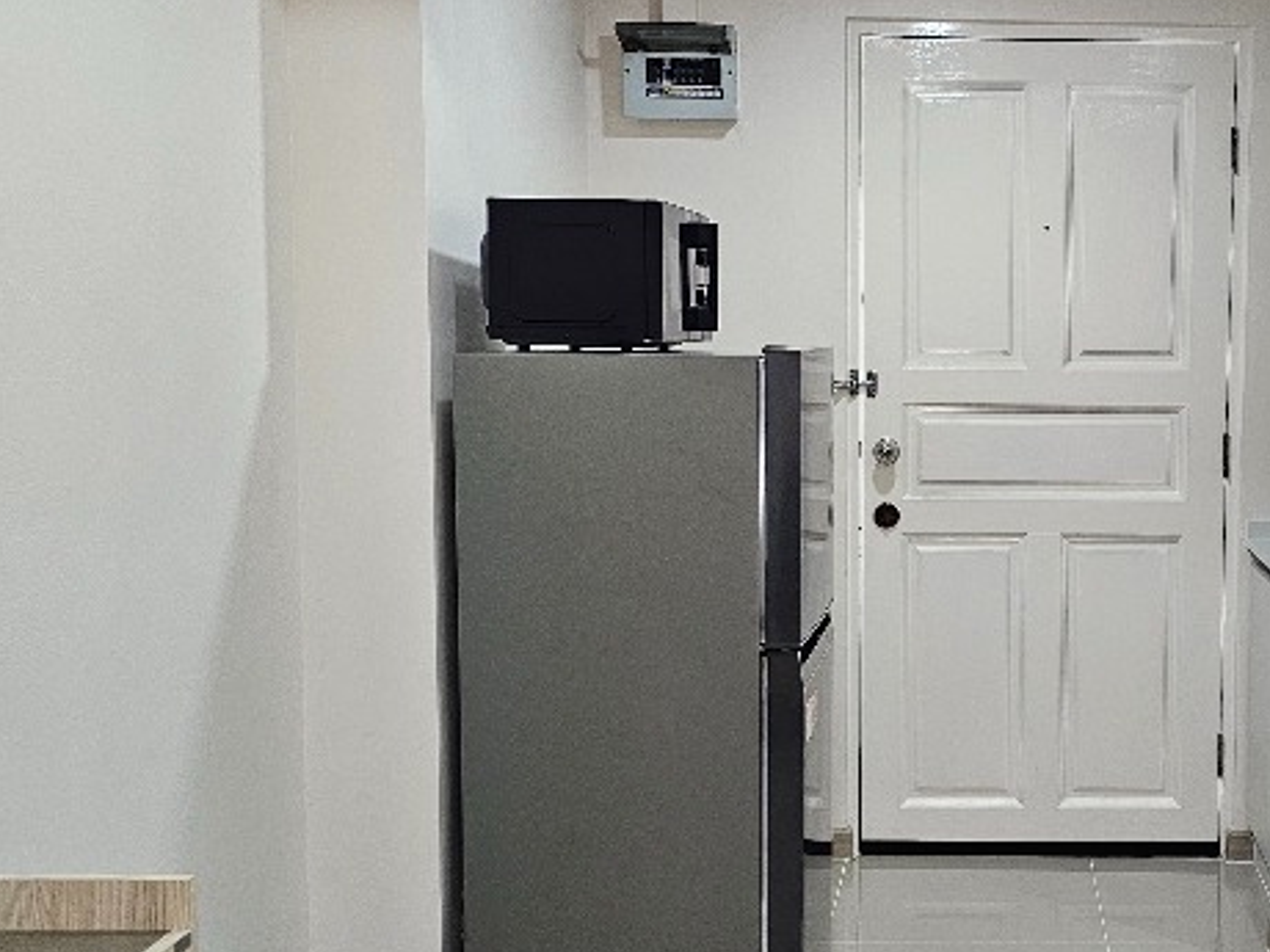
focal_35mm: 50
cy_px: 522
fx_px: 1834
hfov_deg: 36.8
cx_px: 1027
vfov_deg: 29.1
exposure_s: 1/200
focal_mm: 6.3
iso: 400
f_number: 1.7
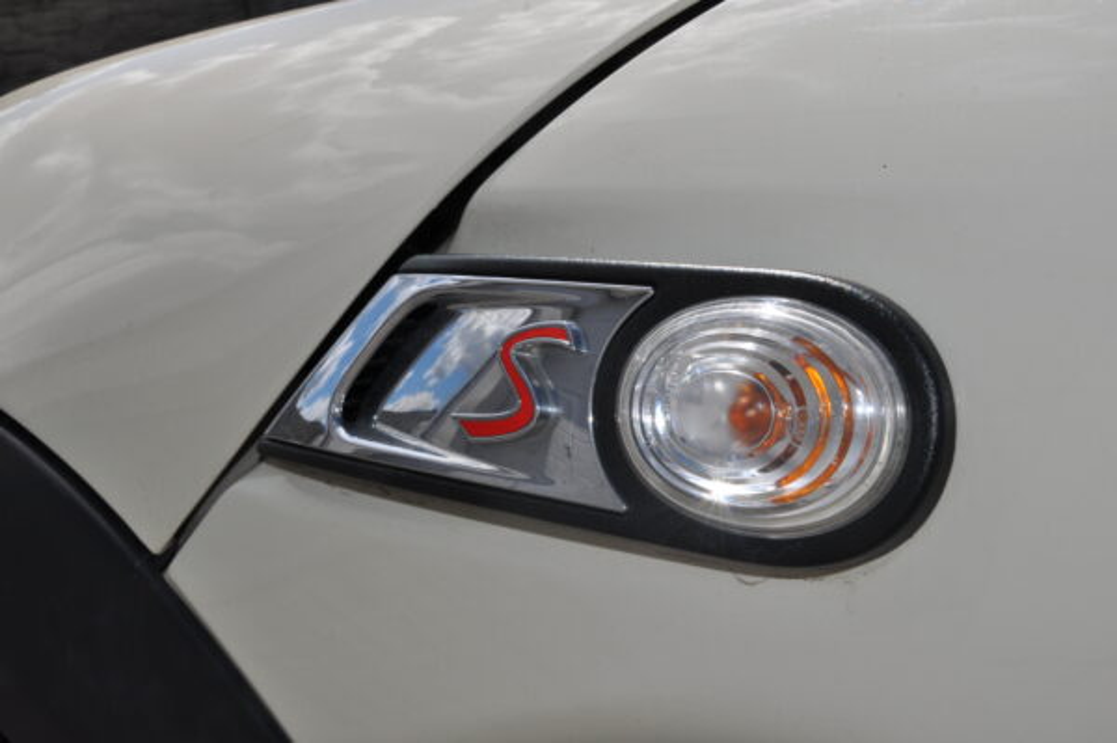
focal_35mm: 48
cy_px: 372
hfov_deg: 41.1
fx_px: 1488
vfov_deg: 28.0
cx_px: 558
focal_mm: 32
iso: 200
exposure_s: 1/200
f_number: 20
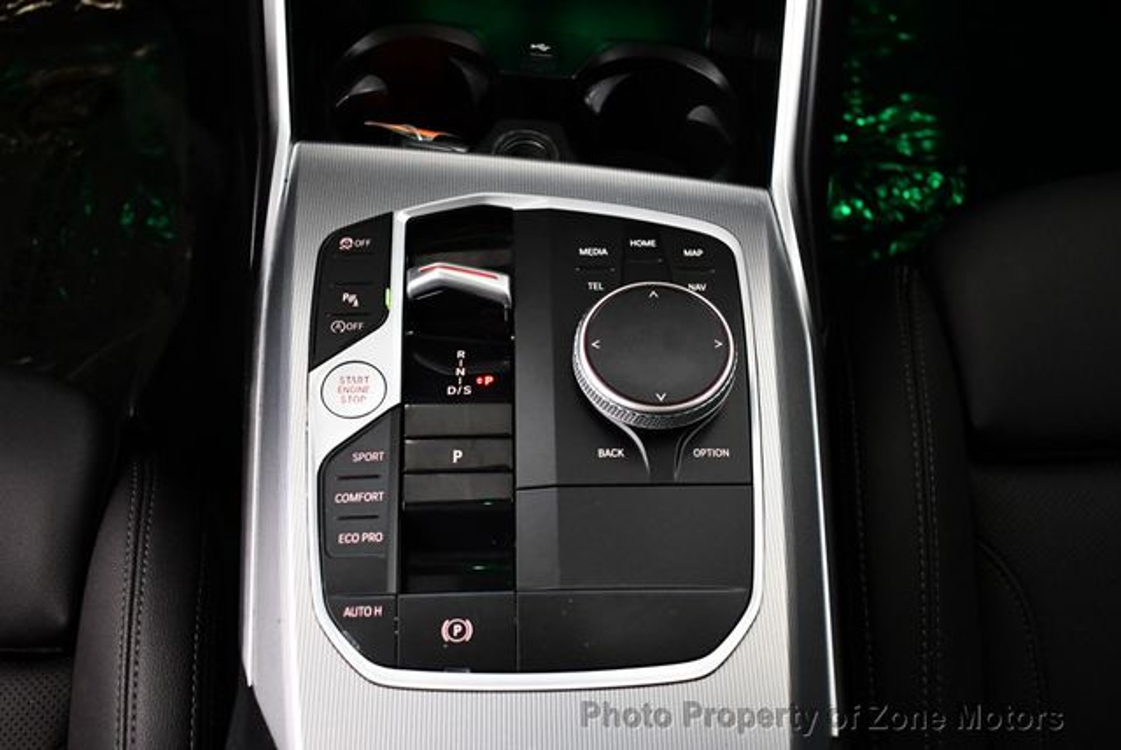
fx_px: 1122
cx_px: 560
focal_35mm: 36
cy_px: 375
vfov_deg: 36.9
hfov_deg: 53.1
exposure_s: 1/100
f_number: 3.5
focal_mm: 18
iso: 3200
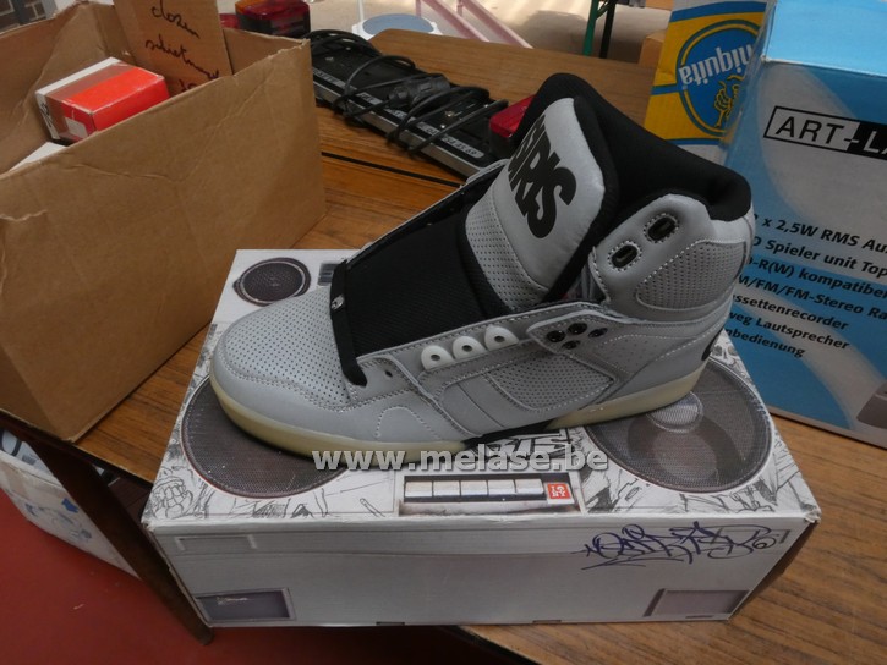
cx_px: 444
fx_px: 589
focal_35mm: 23
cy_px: 332
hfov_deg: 73.9
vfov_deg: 58.9
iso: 400
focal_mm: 4.1
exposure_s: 1/80
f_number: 8
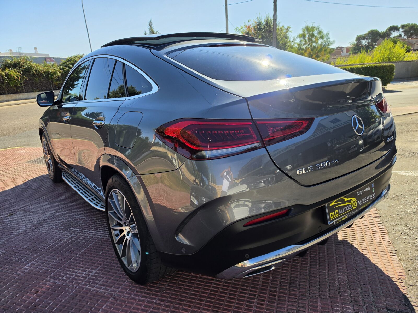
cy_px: 156
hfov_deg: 73.9
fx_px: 278
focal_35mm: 23
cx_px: 209
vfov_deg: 58.9
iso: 64
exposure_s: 1/6806
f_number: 1.4
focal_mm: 6.5
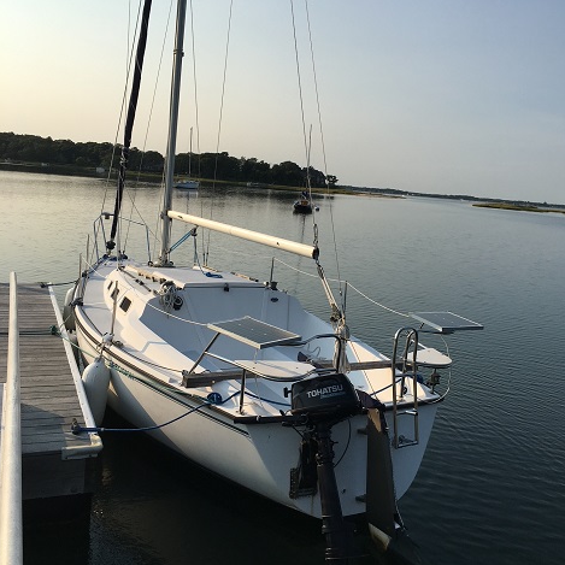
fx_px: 646
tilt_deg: -6.5
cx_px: 287
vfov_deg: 47.2
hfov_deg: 47.2
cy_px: 287
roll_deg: -5.3
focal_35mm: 35
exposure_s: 1/1923
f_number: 2.2
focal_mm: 4.15
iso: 25
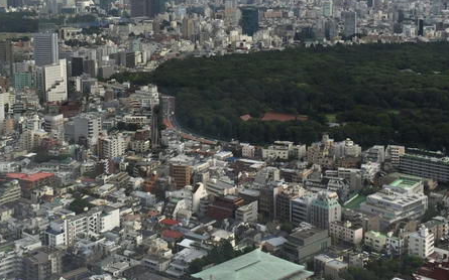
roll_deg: +1.5
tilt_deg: -5.9
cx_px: 172
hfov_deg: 34.9
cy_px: 55
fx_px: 710
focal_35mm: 58
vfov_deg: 22.1
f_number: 2.2
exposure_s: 1/471
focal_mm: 4.15
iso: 32
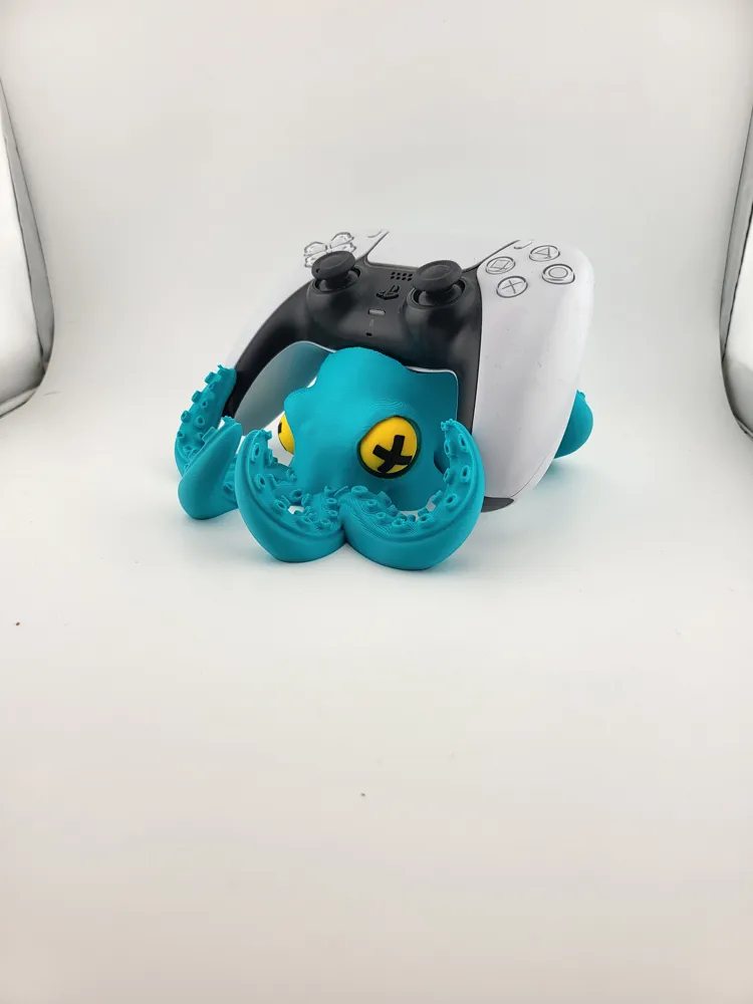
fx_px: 696
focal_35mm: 24
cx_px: 376
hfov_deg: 56.8
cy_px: 502
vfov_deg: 71.6
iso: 40
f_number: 1.8
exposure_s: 1/909
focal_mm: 5
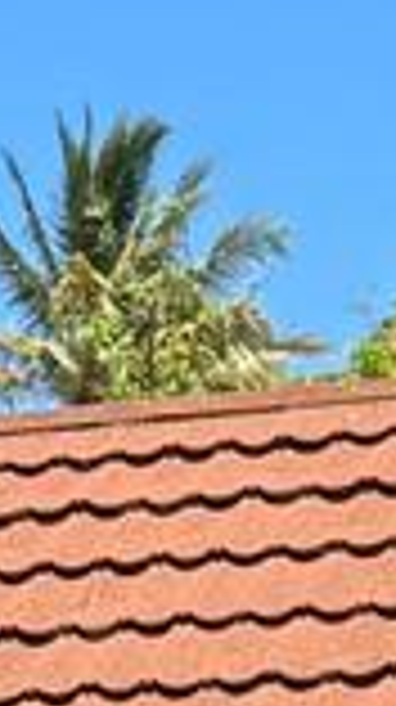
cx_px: -306
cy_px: 2154
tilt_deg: -9.8
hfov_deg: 4.5
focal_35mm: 266
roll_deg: -0.1
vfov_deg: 7.2
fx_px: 4979
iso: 80
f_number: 1.78
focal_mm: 6.76
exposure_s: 1/2174
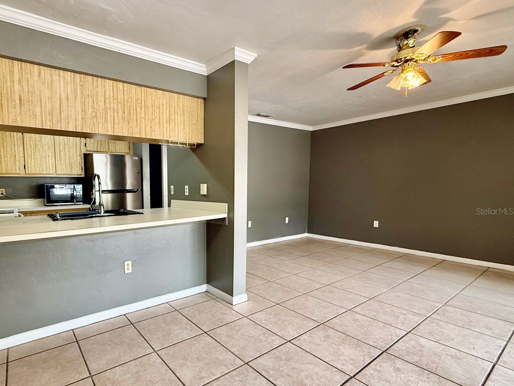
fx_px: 267
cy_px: 211
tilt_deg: -5.3
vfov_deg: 71.4
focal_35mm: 18
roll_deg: -0.8
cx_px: 185
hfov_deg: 85.6
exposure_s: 1/60
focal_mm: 2.22
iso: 250
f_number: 2.2
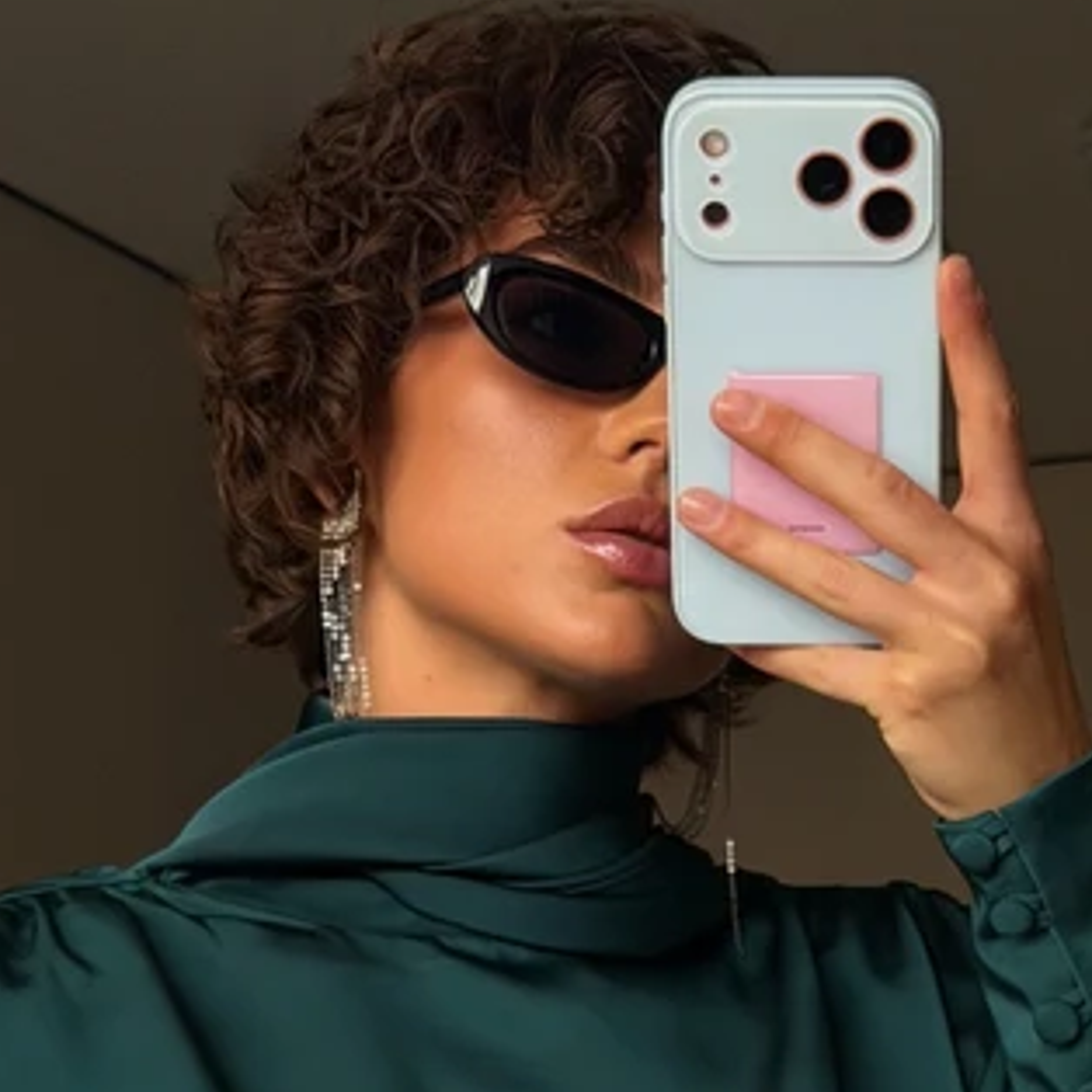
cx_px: 737
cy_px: 1605
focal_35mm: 144
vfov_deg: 11.6
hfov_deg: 12.1
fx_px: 5139
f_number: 1.78
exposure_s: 1/165
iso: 50
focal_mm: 6.76
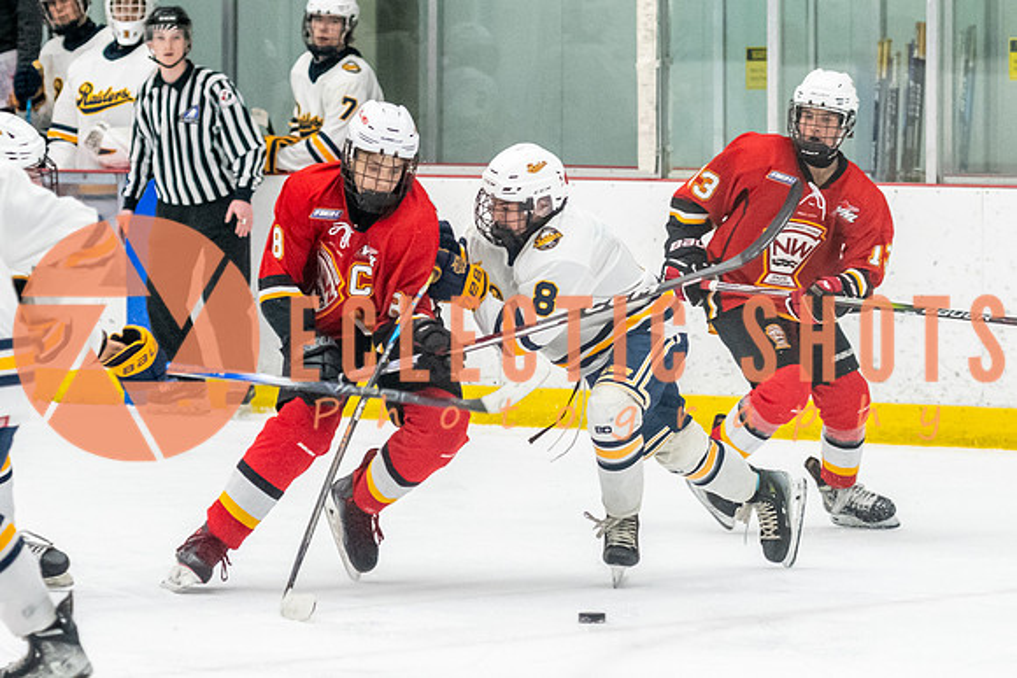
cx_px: 344
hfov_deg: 8.1
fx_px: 7220
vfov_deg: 5.4
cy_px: 526
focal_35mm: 256
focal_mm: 98
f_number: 2.8
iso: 3200
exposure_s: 1/800
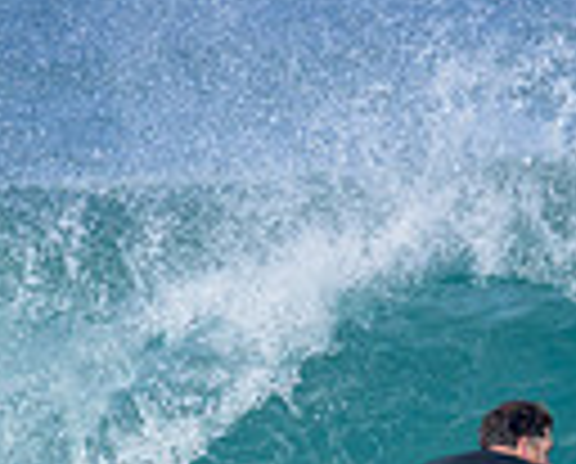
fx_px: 44203
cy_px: 561
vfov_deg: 0.6
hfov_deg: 0.7
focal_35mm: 2587
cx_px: 670
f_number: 11
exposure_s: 1/2000
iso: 800
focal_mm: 610
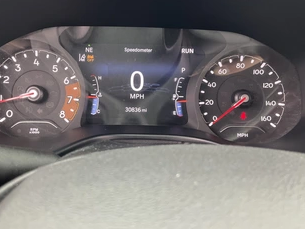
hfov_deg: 48.4
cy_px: 100
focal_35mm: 38
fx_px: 335
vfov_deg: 37.7
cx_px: 109
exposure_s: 1/60
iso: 100
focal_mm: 3
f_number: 1.8
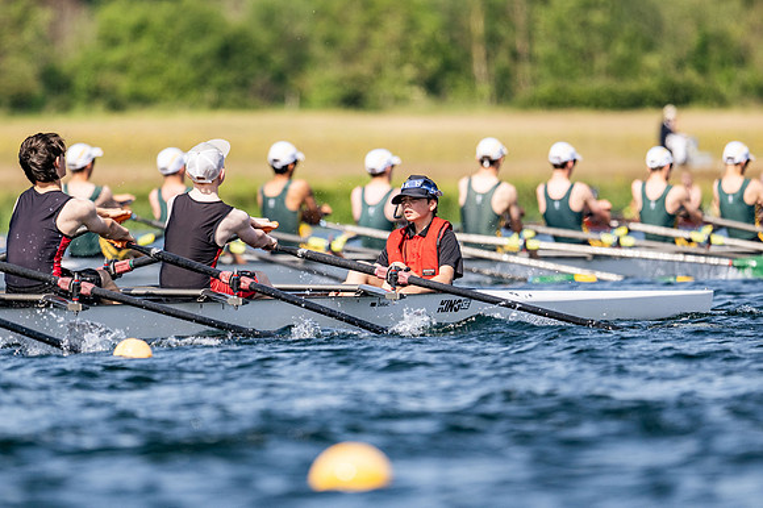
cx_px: 382
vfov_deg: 2.3
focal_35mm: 600
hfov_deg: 3.4
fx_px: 12709
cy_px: 254
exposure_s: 1/2500
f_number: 4.5
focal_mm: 400
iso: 200
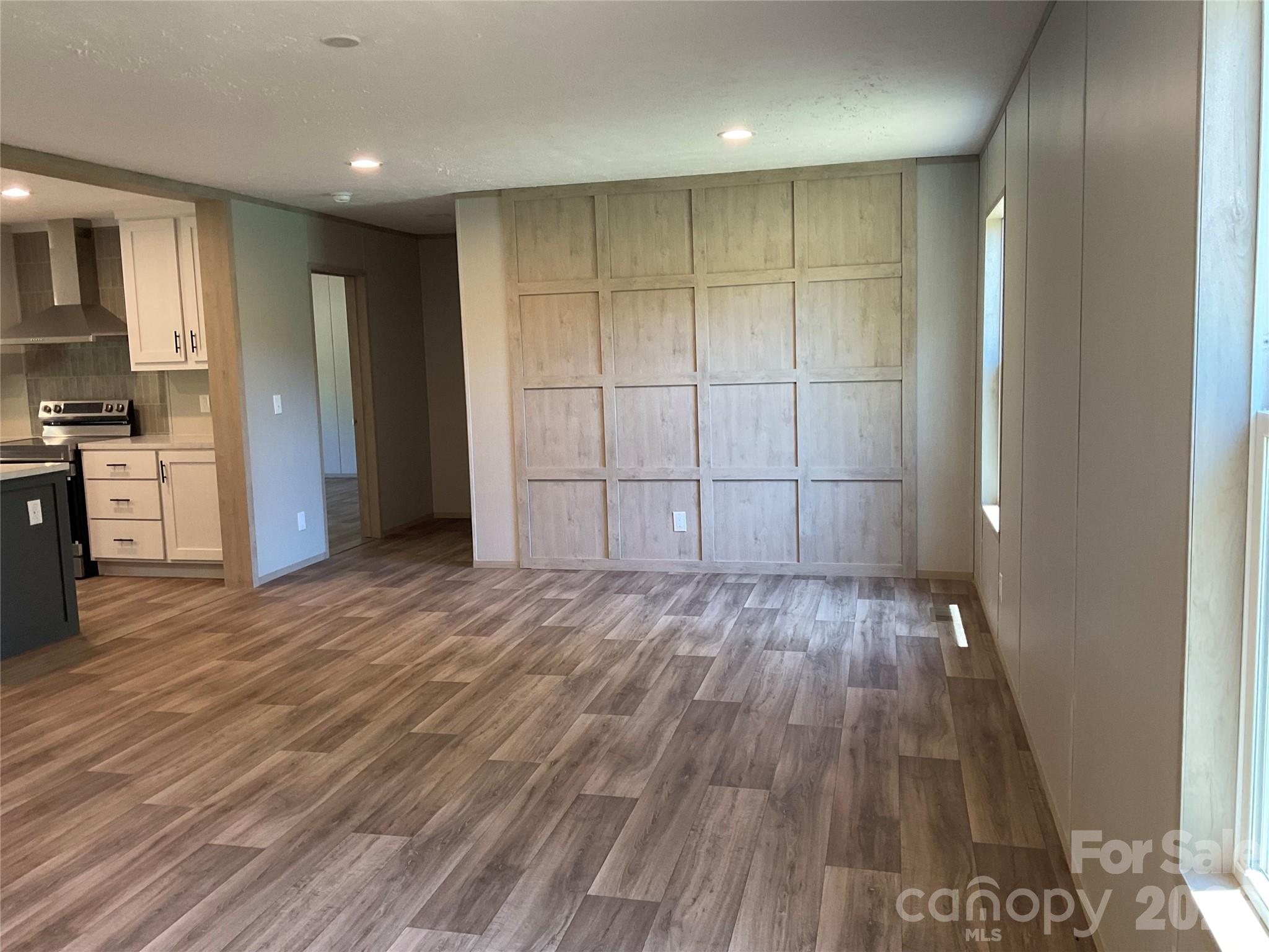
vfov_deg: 48.2
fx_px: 1063
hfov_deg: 61.7
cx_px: 634
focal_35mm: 29
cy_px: 476
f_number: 1.8
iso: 80
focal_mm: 3
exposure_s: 1/60
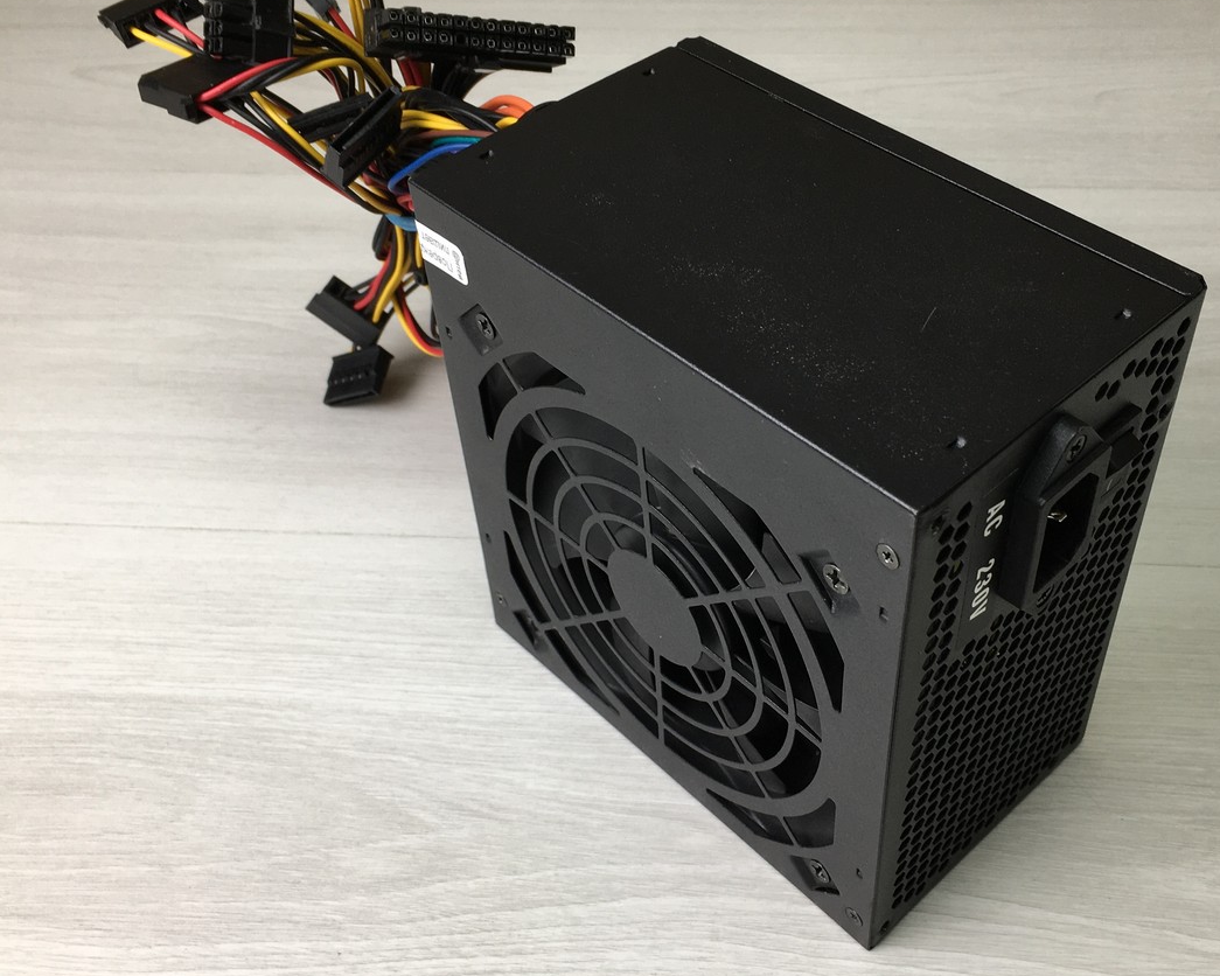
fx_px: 1408
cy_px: 482
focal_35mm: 39
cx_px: 690
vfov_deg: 38.2
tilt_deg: -45.0
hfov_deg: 46.7
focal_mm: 4.15
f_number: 2.2
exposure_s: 1/50
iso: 25
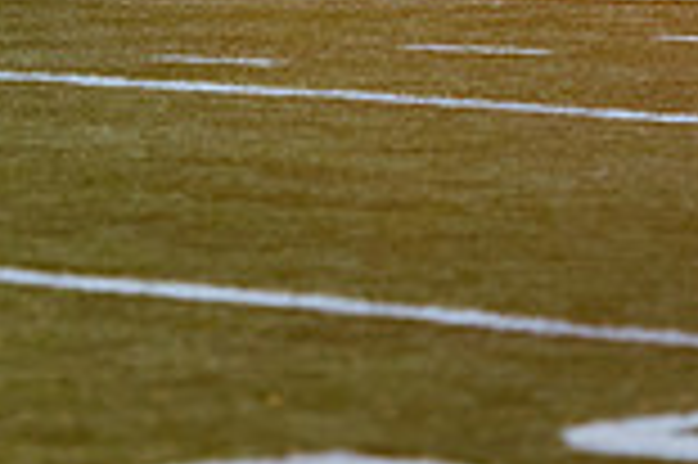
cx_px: 5
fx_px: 9800
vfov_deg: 2.7
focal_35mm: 506
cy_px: -376
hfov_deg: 4.1
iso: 800
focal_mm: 135
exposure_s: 1/1250
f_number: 3.2
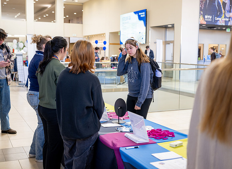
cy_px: 84
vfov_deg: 31.9
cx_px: 120
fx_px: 295
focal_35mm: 44
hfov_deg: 43.0
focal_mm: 42
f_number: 2.8
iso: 640
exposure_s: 1/200
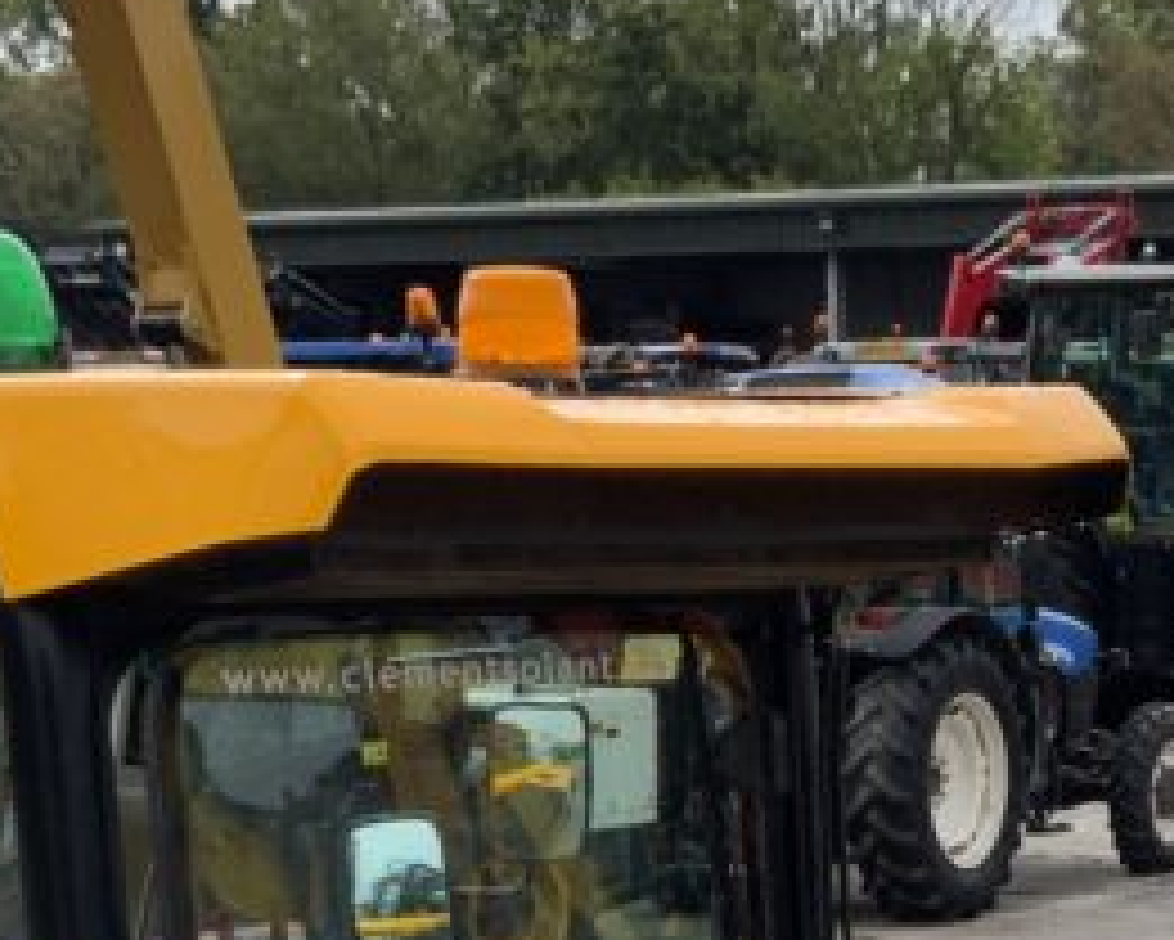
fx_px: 3858
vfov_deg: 13.2
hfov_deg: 17.2
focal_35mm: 111
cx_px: 882
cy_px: 1367
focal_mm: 3
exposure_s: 1/829
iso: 16
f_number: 1.8
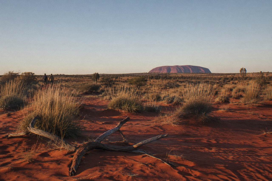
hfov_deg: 54.4
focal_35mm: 35
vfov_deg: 37.8
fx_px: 264
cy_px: 90
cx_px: 136
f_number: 10
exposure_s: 1/320
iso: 500
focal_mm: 35
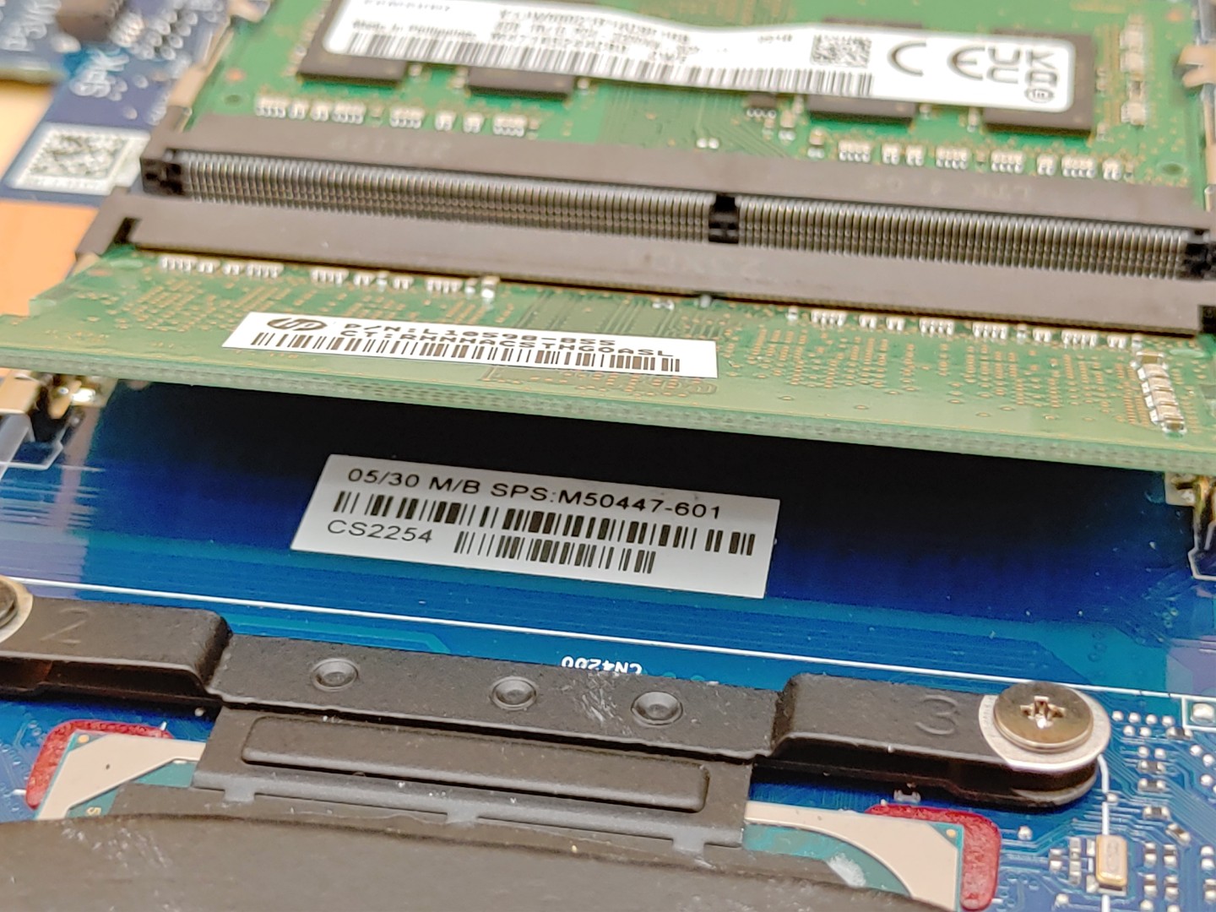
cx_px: 608
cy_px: 456
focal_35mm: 67
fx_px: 2354
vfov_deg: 21.9
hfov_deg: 29.0
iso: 50
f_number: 1.8
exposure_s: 1/61
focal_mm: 4.36
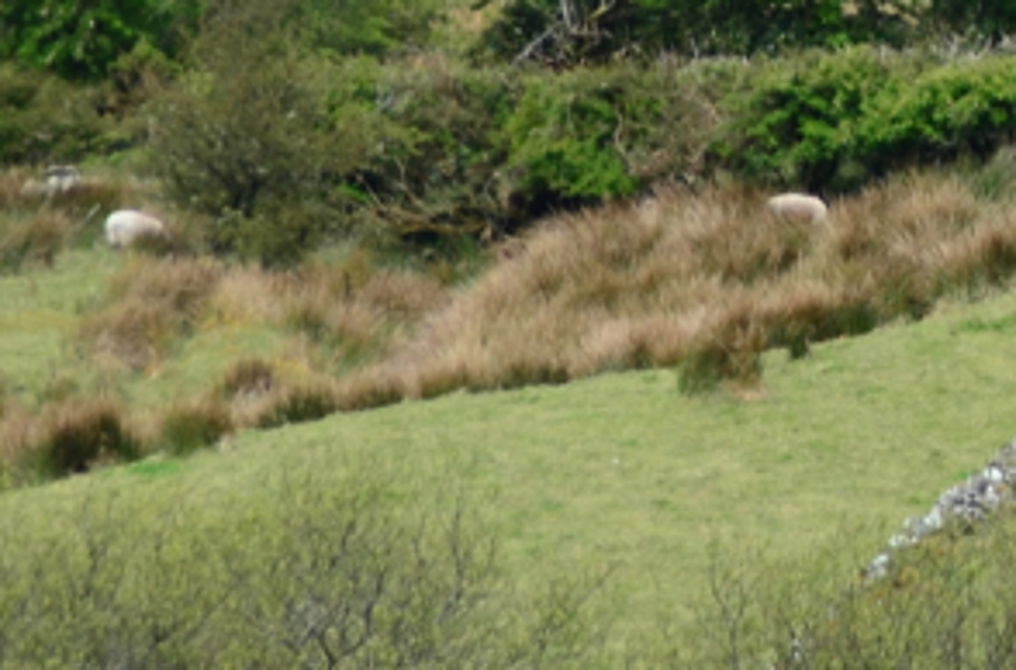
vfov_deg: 1.1
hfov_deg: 1.7
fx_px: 34044
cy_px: -145
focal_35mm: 1210
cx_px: 1697
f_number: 6.3
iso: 200
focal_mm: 185
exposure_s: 1/500
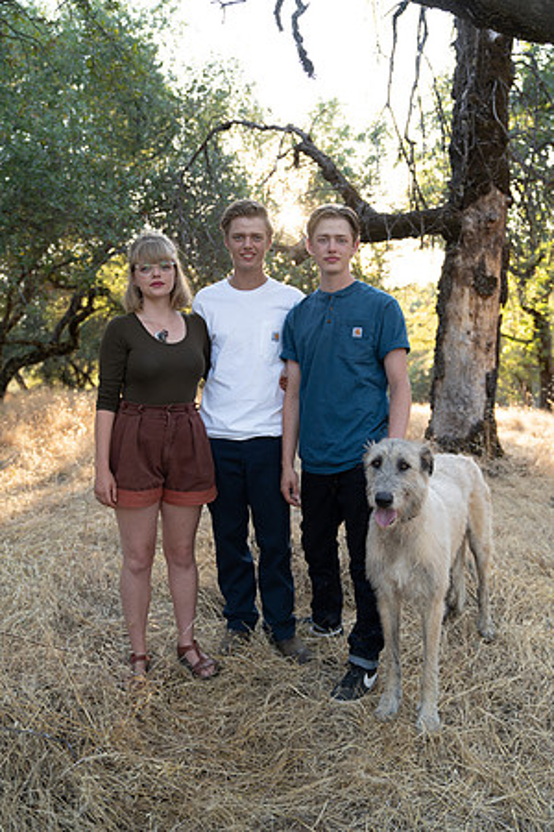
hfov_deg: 41.1
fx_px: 739
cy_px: 416
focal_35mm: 32
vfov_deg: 58.7
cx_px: 277
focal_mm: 32
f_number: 2.8
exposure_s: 1/160
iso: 250
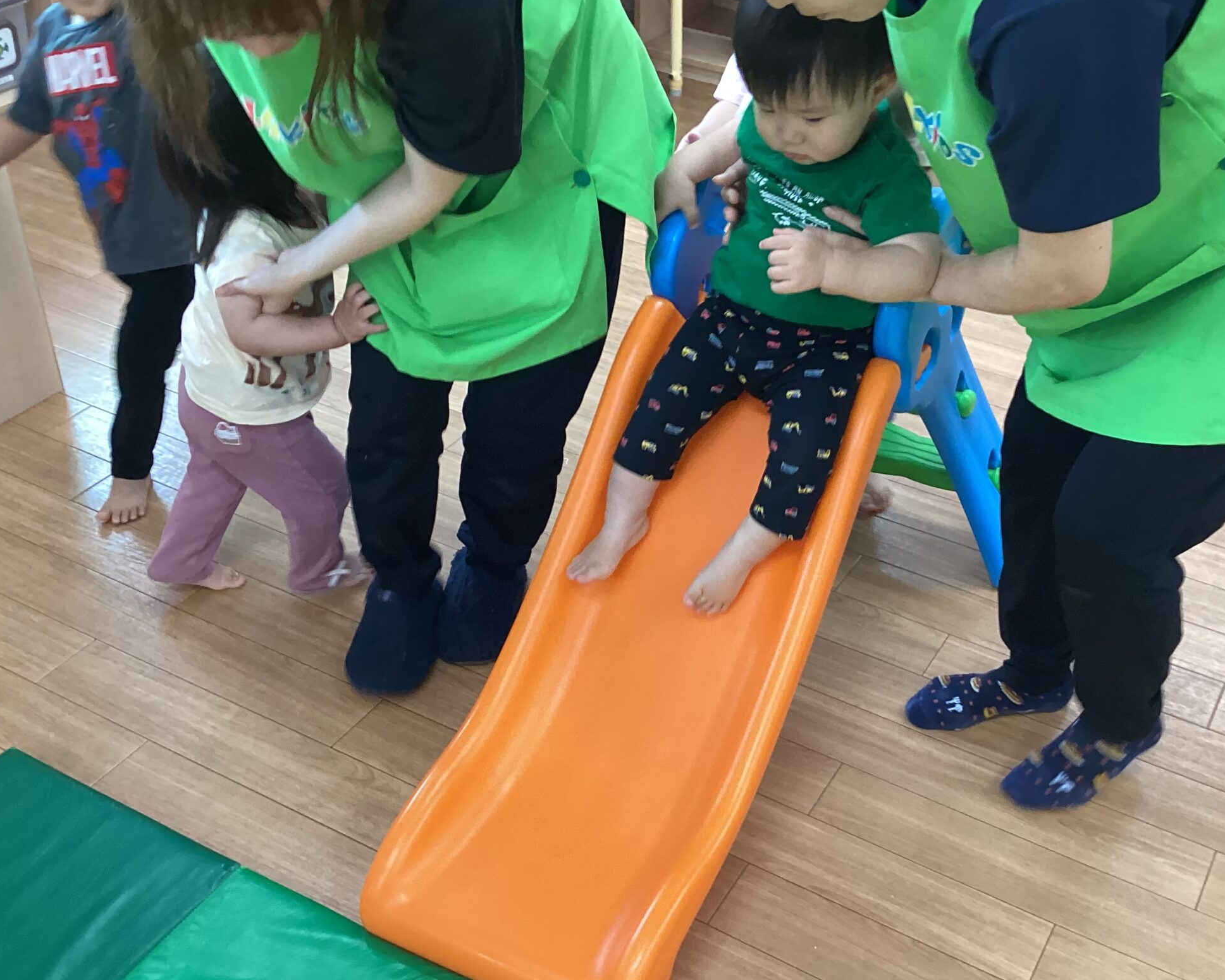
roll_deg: -5.0
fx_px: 1450
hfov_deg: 45.6
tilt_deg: -37.4
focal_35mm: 40
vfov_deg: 37.3
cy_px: 535
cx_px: 721
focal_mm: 3.3
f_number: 2.4
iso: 160
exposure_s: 1/60
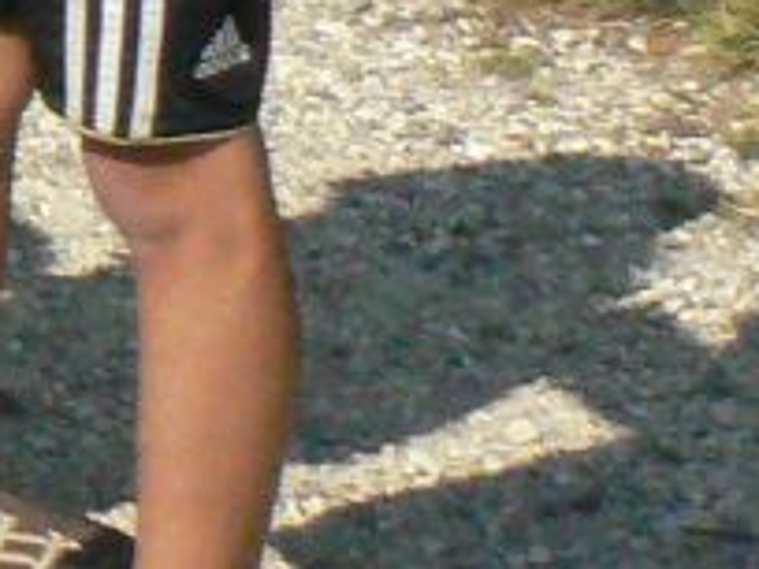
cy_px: -1224
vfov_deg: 5.1
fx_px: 6030
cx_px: -1912
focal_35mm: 275
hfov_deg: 6.3
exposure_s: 1/1600
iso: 400
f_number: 8
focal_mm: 6.4
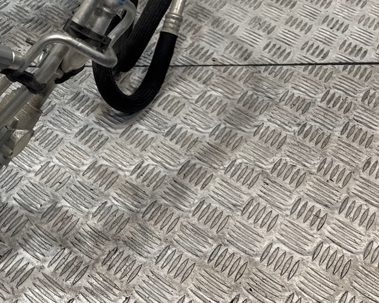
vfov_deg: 25.8
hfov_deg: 30.3
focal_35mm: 56
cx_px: -33
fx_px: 628
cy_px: 0
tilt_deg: -38.8
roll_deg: -2.1
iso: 50
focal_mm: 6.76
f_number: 1.78
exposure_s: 1/131
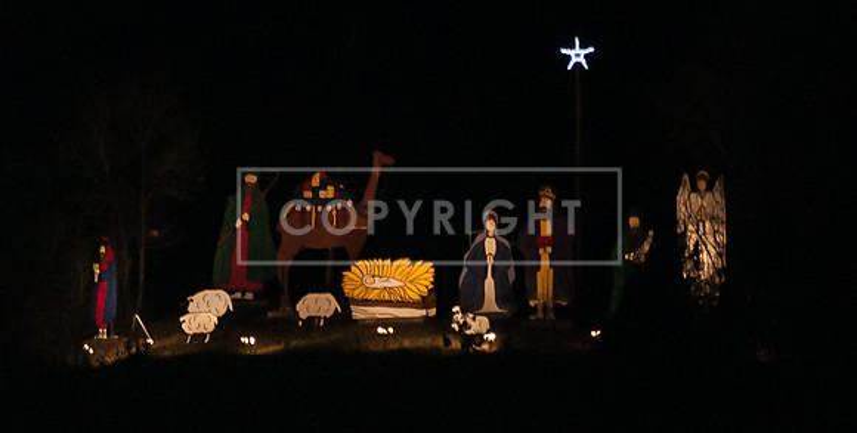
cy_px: 51
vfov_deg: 1.1
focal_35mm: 978
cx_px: 553
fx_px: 21711
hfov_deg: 2.3
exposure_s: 1/60
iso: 800
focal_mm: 300
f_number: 5.6
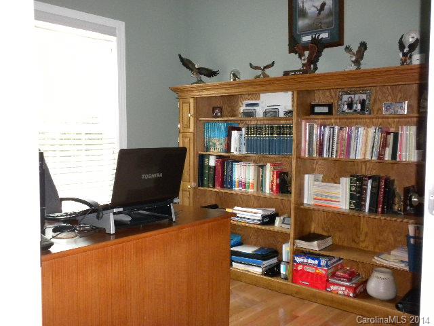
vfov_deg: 38.7
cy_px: 163
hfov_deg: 50.1
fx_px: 464
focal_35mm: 37
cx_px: 217
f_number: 3.5
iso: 400
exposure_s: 1/30
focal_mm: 6.6
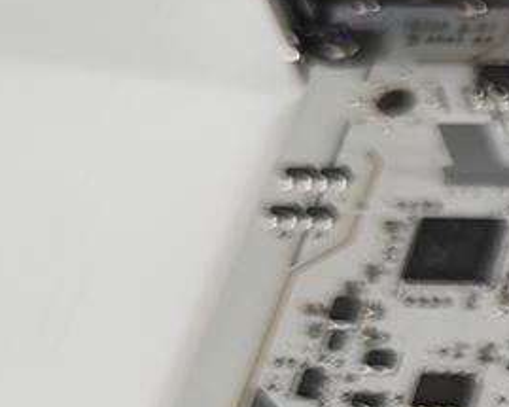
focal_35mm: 145
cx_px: 1412
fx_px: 2184
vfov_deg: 10.4
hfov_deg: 10.4
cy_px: 534
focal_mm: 6.78
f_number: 1.85
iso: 90
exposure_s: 1/100
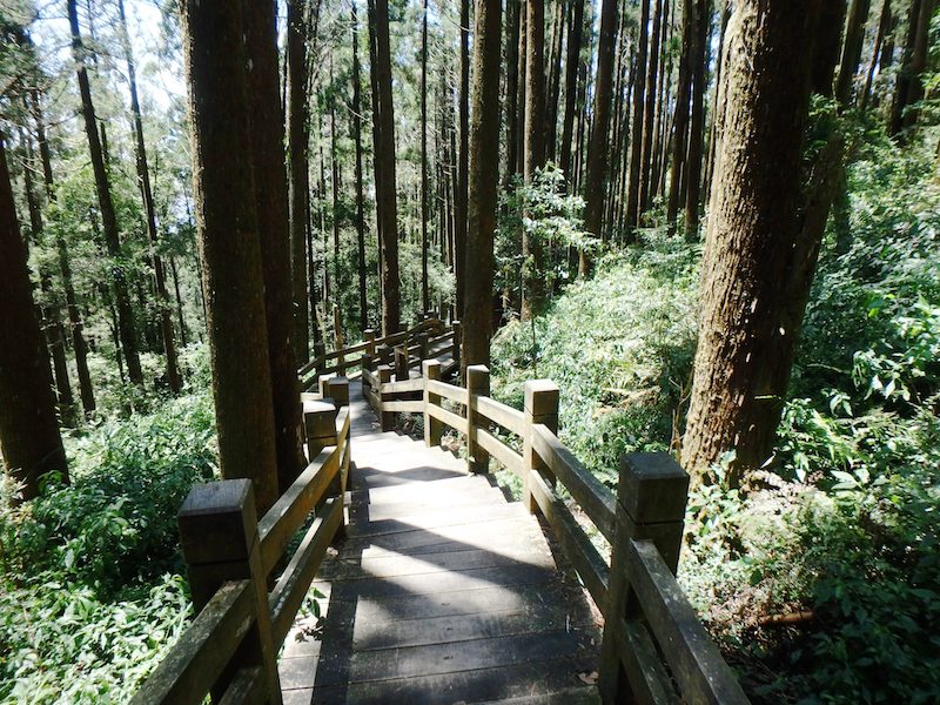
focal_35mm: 21
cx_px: 470
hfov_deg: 79.0
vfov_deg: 63.4
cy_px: 352
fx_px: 570
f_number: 3.5
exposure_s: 1/200
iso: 125
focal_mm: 3.7
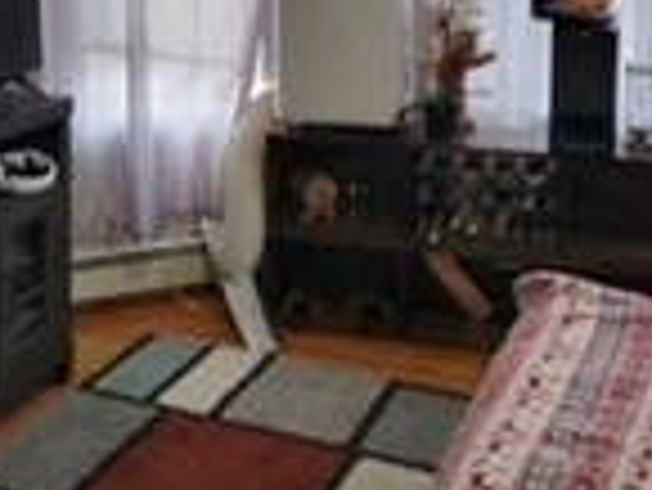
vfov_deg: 23.1
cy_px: 45
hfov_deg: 31.0
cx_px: 247
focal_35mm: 62
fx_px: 1169
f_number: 1.8
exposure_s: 1/120
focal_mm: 5.4
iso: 320
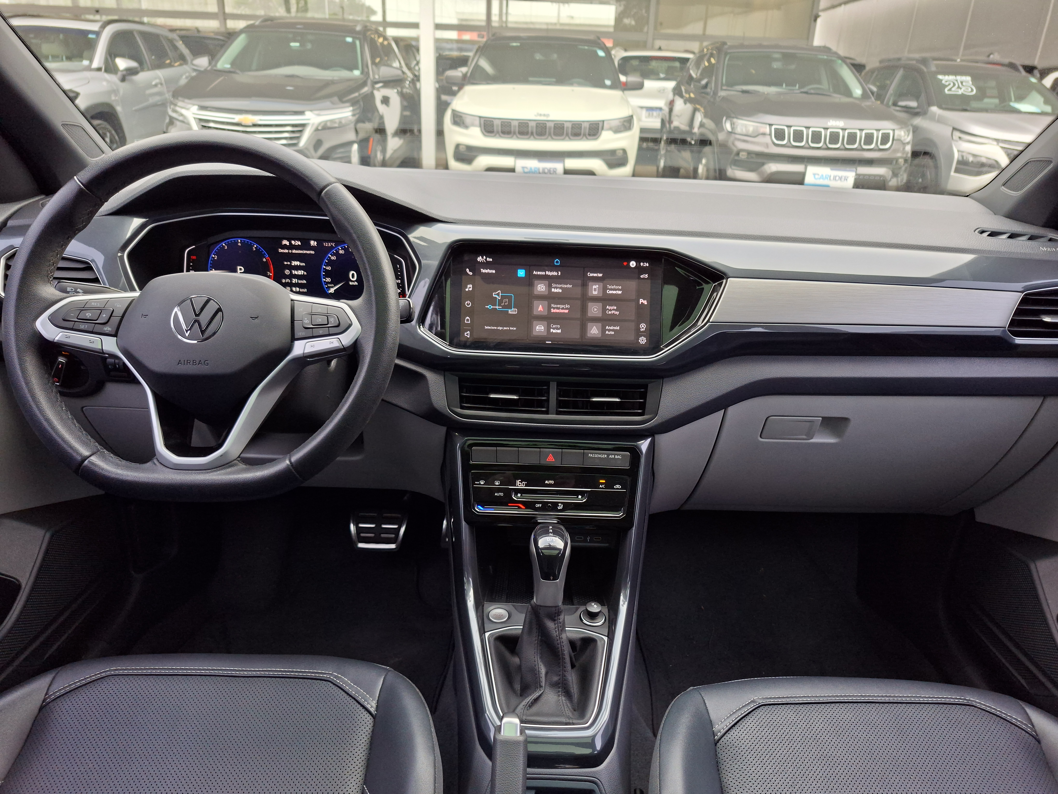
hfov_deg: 73.9
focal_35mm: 23
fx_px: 703
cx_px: 529
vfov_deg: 58.9
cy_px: 397
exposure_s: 1/120
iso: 80
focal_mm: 5.54
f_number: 1.8
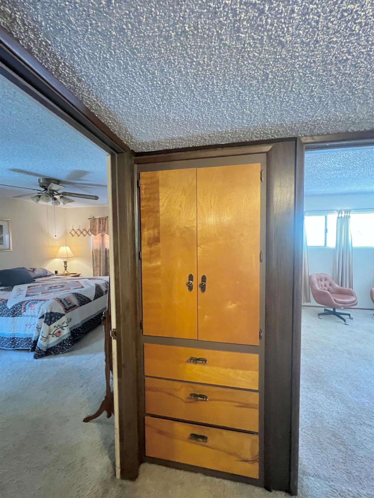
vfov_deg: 106.2
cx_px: 187
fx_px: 187
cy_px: 249
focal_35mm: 13
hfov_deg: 89.9
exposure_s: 1/40
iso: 800
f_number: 1.8
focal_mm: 1.57
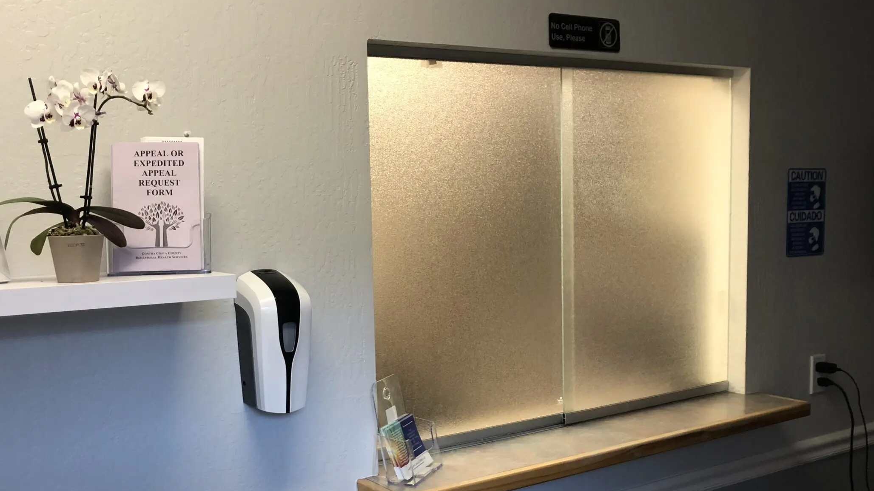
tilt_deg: -5.5
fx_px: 881
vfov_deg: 31.1
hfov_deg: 52.4
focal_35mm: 38
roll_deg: +1.3
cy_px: 296
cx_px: 347
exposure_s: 1/20
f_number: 1.8
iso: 40
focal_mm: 3.99
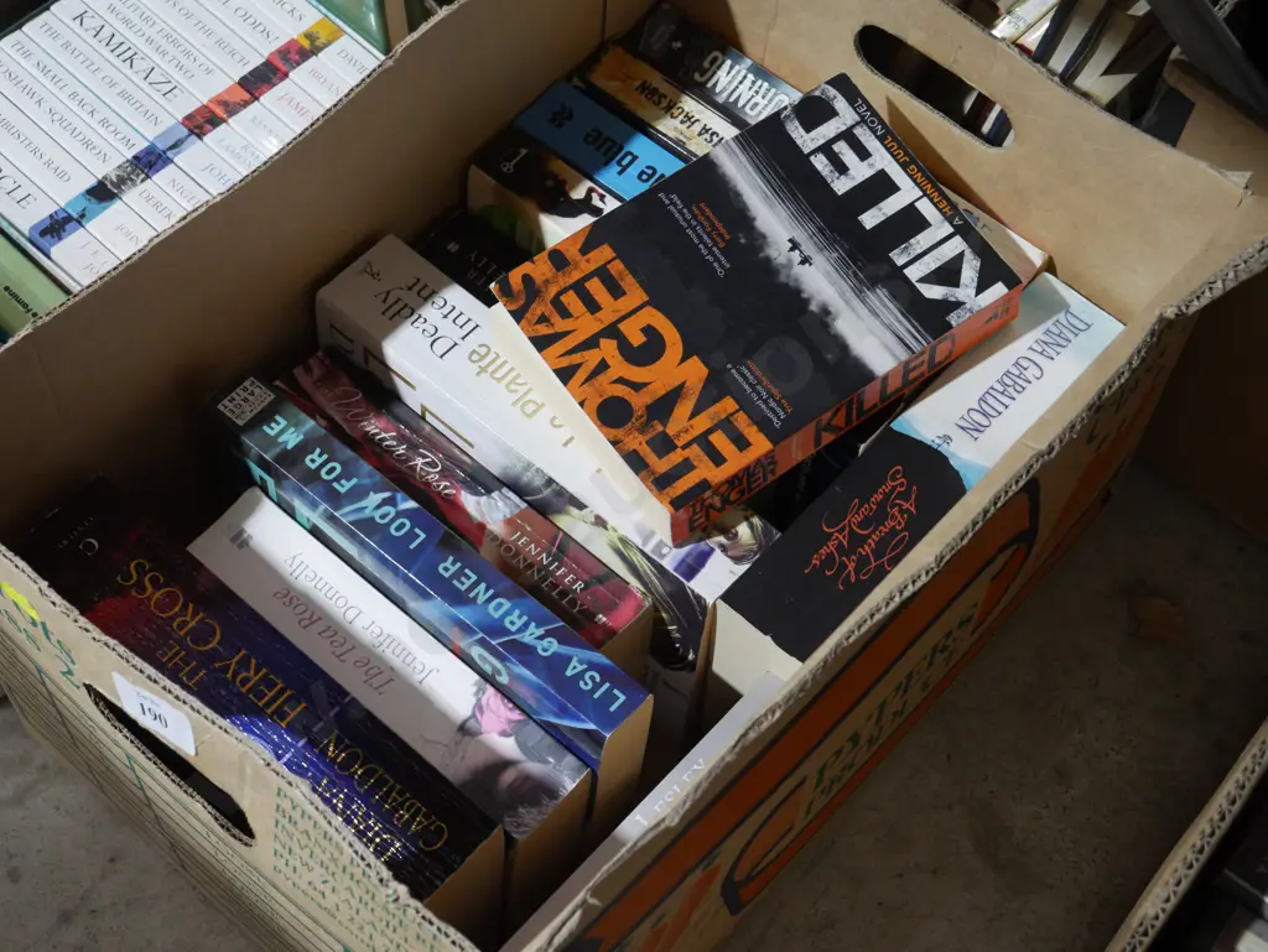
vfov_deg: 27.1
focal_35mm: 54
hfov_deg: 35.5
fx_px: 1979
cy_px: 476
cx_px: 634
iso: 2000
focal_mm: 27
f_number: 5.3
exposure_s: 1/60
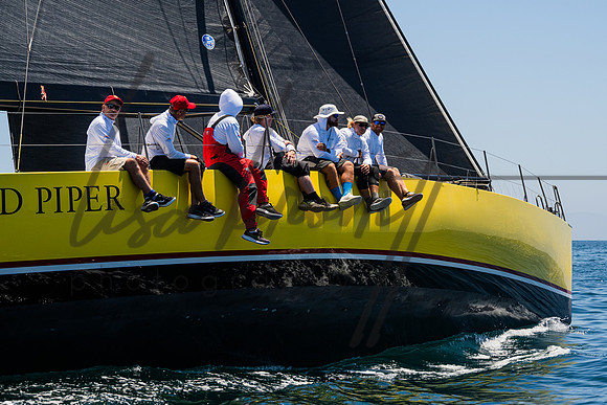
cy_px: 205
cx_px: 344
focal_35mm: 109
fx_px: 1845
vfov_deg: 12.5
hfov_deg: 18.7
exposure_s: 1/2000
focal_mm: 95
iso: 500
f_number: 8
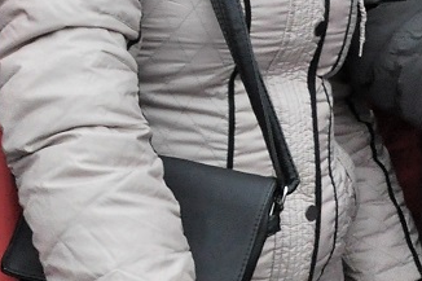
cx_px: 980
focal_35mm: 142
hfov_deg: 12.0
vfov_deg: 9.4
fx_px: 1664
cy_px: -141
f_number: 5
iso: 1000
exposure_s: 1/100
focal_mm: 18
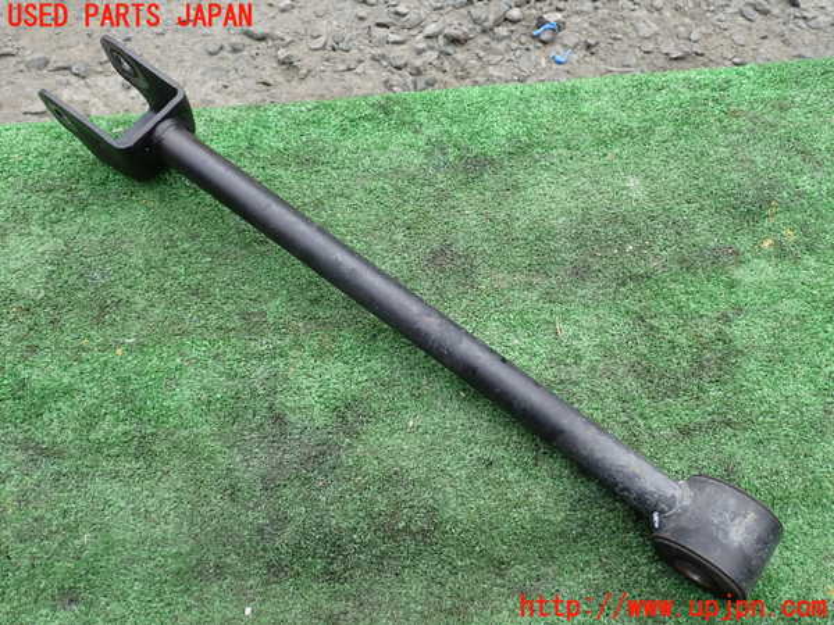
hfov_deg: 60.0
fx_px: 723
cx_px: 417
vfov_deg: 46.8
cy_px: 312
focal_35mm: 30
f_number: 3.2
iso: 100
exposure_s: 1/80
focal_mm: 5.4
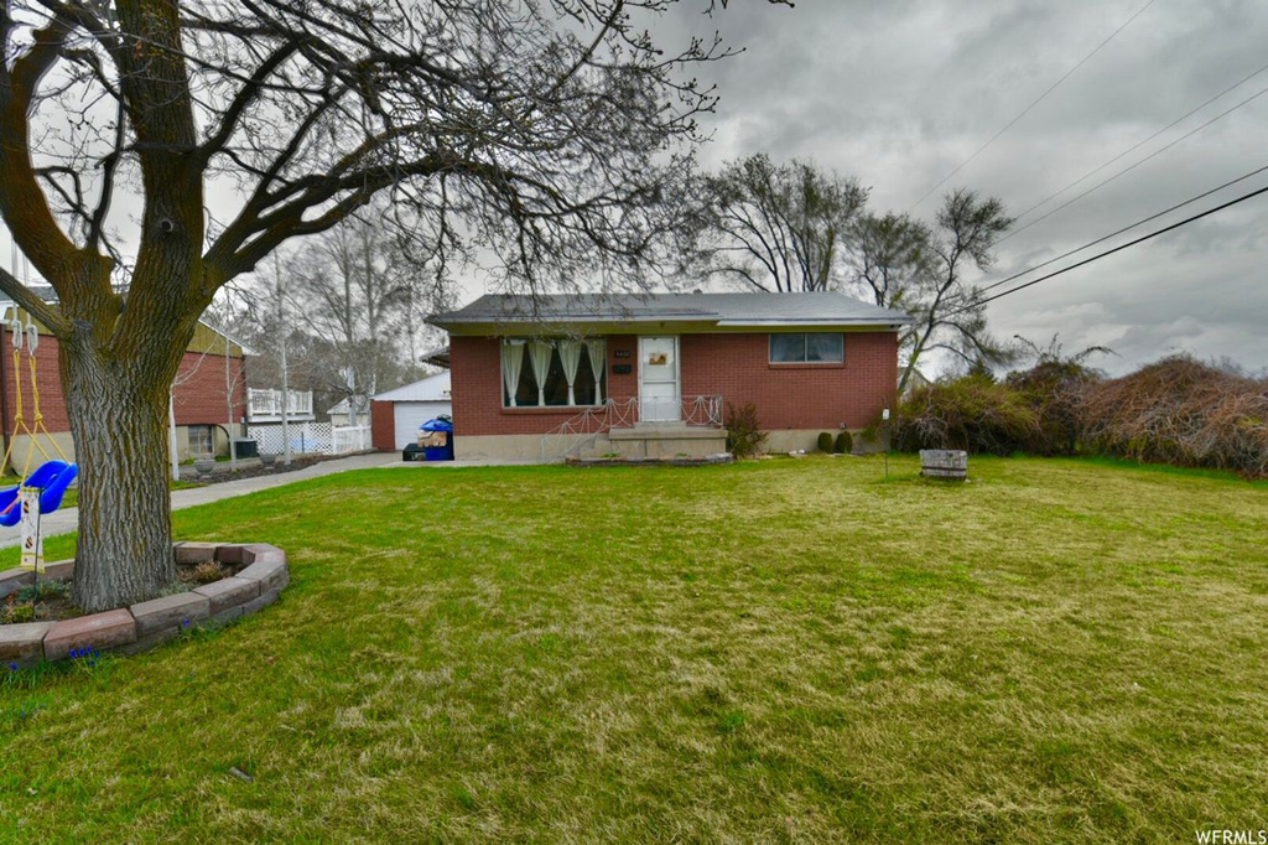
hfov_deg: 100.4
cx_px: 634
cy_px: 422
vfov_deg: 77.3
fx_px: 528
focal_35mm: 15
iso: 100
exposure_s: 1/160
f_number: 6.3
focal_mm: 15
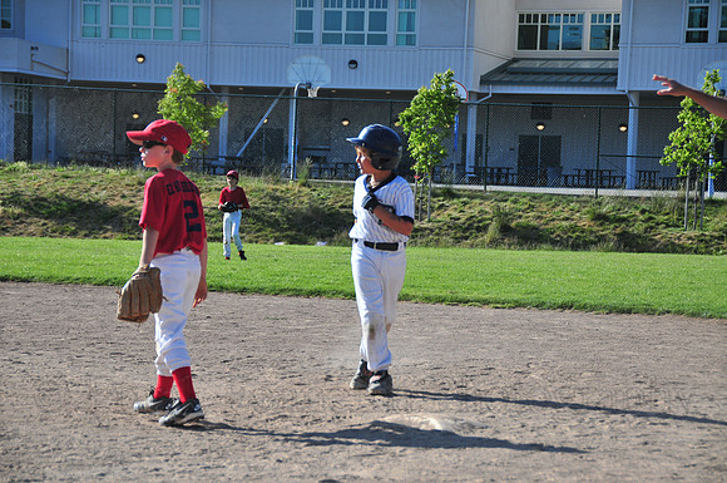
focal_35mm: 112
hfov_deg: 18.2
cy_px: 242
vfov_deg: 12.1
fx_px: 2269
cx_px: 364
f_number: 5
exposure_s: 1/1000
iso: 200
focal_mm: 75
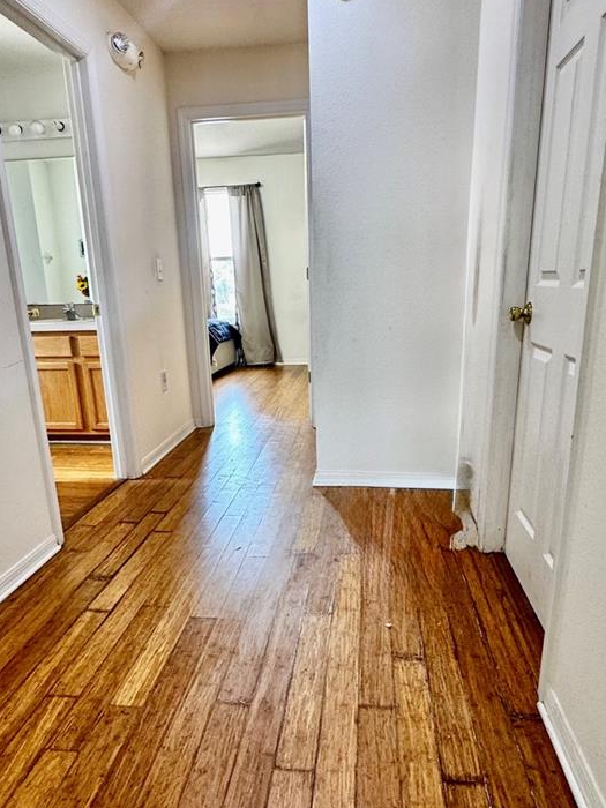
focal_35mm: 24
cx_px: 295
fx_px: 560
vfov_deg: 71.4
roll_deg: +2.1
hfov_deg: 56.8
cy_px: 442
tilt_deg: -16.4
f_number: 2.2
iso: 200
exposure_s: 1/60
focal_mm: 2.22
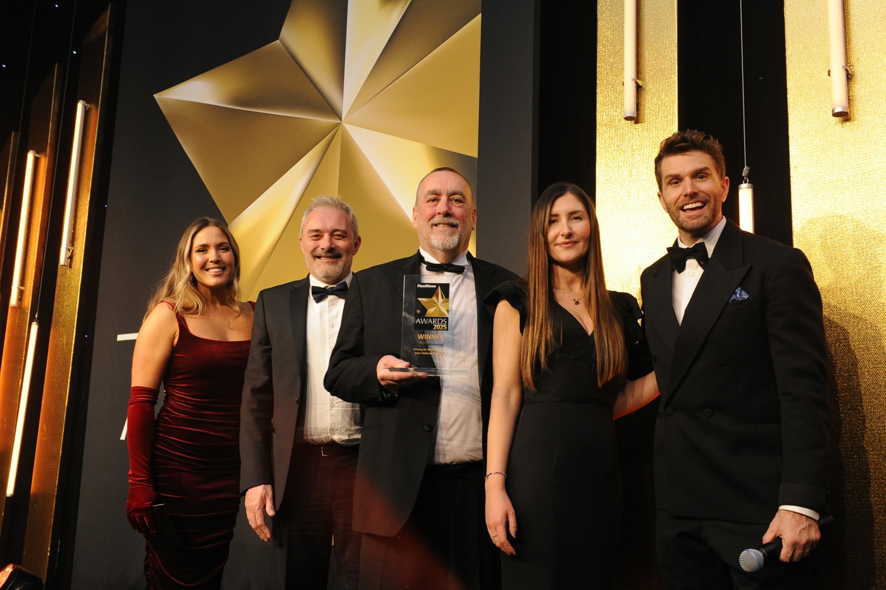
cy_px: 295
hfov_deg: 50.7
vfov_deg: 35.0
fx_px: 935
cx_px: 443
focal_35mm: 38
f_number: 5.6
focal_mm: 38
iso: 4000
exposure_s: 1/250
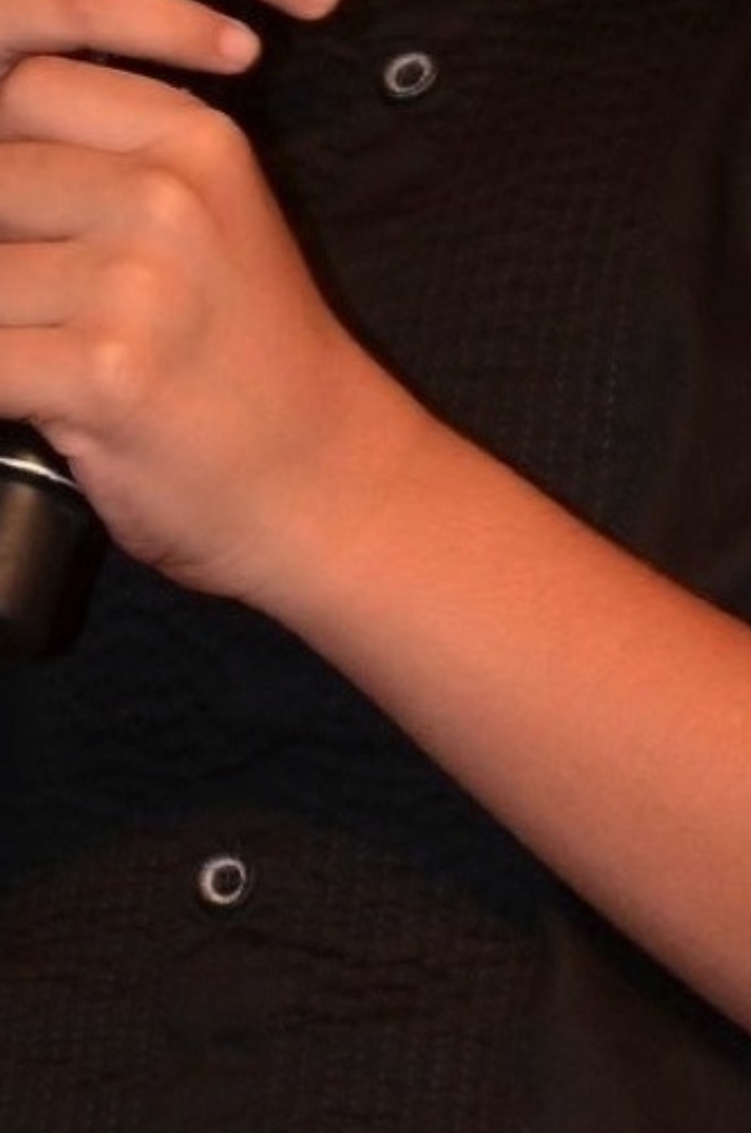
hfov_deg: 2.4
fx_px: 17777
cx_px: 515
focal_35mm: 566
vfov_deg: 3.7
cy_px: 316
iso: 1000
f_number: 10
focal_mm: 105
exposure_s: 1/125
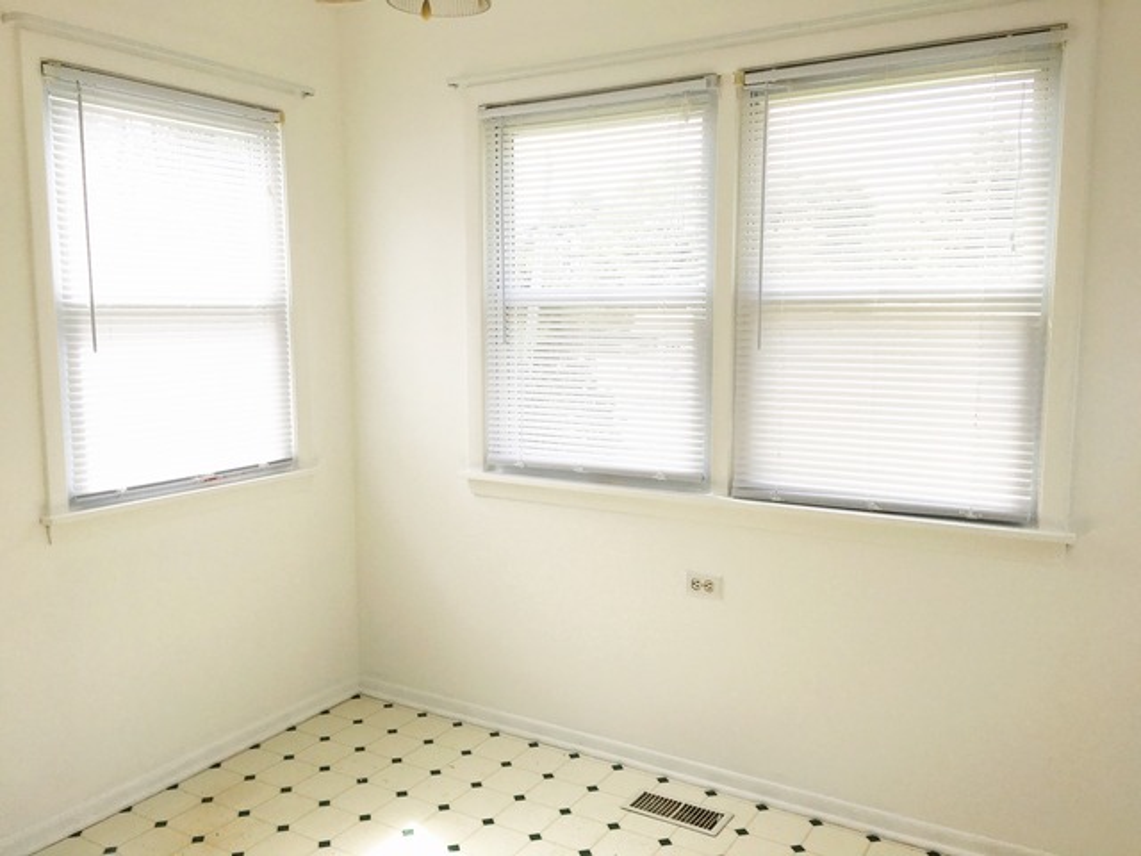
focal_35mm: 29
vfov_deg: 48.2
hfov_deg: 61.7
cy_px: 428
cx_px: 570
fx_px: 956
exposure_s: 1/530
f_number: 2.2
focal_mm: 4.15
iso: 25
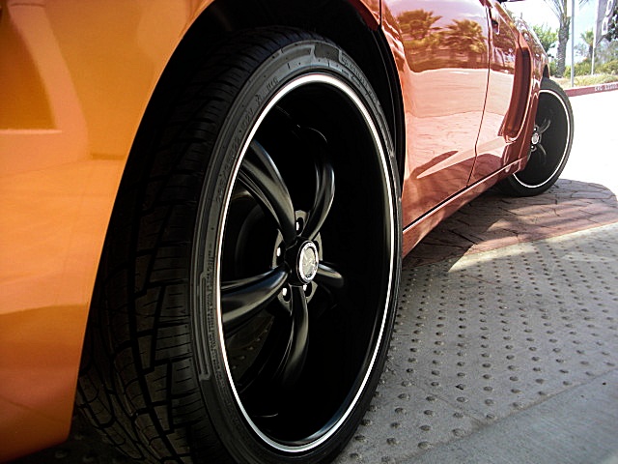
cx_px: 309
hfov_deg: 51.4
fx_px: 643
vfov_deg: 39.7
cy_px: 232
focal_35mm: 36
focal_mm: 6.3
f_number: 2.8
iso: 50
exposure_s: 1/250
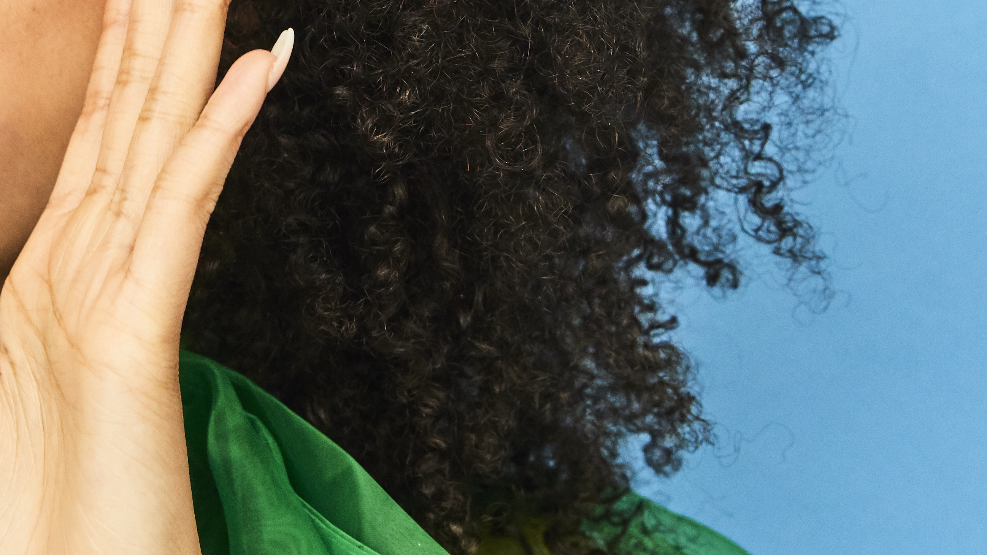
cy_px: 89
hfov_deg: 20.6
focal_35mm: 101
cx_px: 57
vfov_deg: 11.9
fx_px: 2643
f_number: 5.6
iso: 800
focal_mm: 34
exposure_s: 1/200
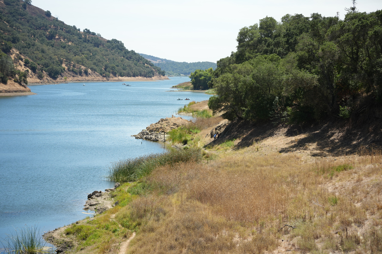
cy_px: 127
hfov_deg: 23.4
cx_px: 191
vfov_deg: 15.7
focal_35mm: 87
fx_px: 923
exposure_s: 1/1000
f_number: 5.6
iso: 320
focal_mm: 87
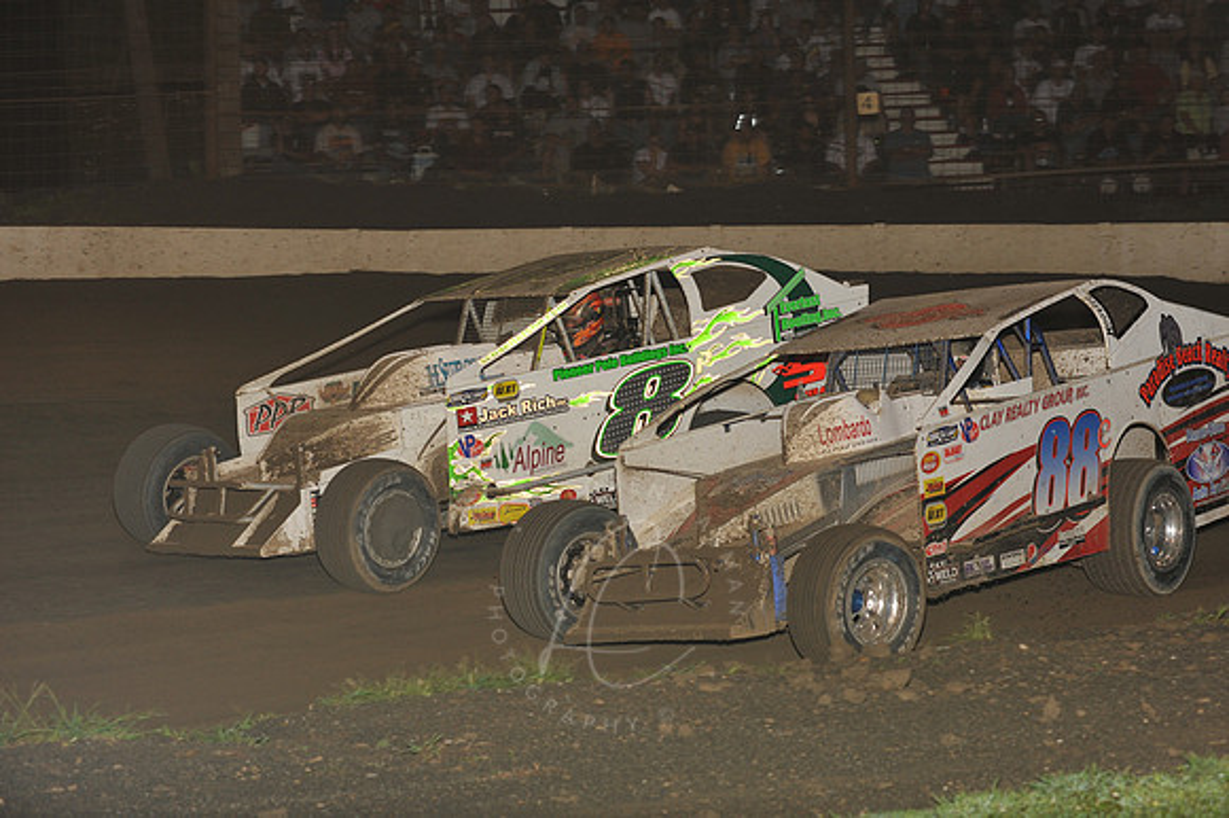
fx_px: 3412
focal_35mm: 100
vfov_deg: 13.7
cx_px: 614
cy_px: 409
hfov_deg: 20.4
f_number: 6.3
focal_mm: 100
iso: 800
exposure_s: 1/320
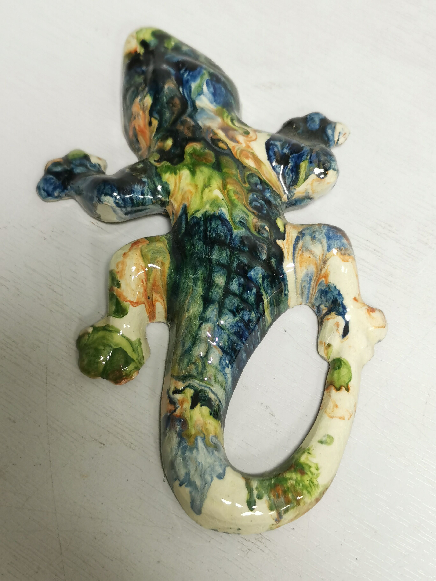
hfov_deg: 22.9
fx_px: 1075
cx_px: 218
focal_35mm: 64
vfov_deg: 30.3
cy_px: 290
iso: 160
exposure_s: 1/50
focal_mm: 5.58
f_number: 1.8
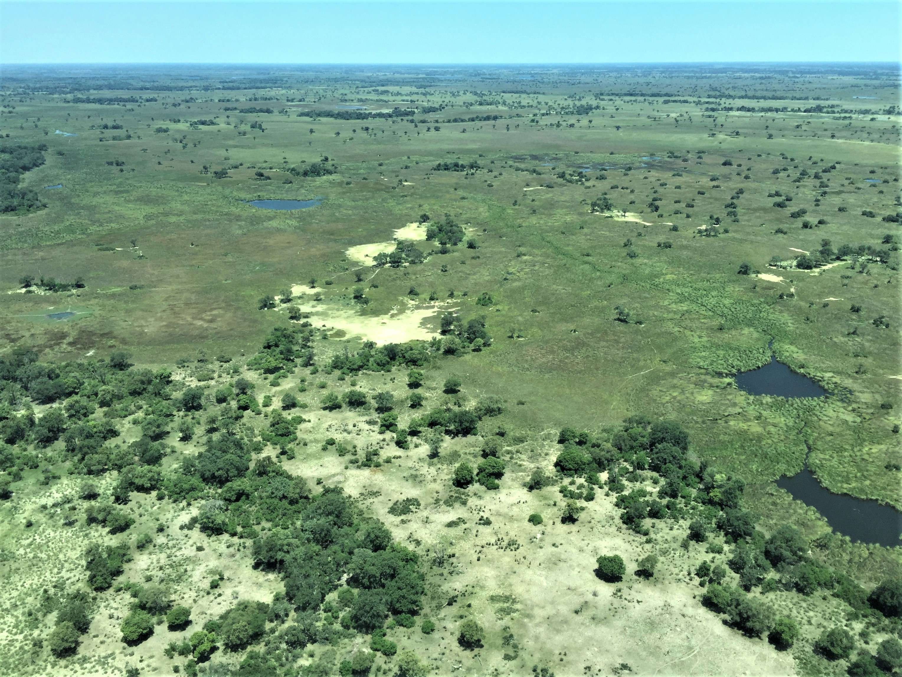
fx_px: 756
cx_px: 451
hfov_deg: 61.7
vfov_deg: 48.2
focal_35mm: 29
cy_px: 338
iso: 32
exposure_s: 1/1582
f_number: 2.2
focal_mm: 4.15
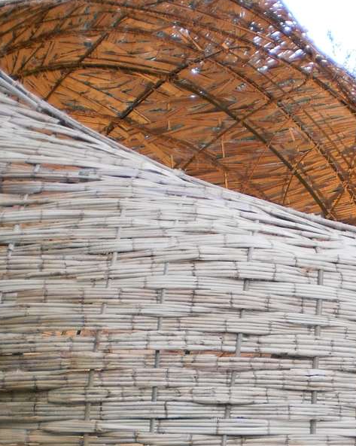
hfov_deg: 16.1
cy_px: 350
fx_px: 1252
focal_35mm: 95
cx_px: 253
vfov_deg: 20.0
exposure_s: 1/50
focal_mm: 6.3
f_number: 3.1
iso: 100
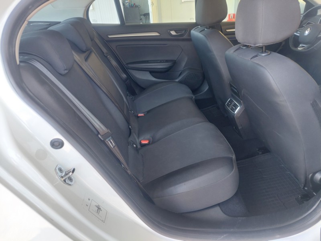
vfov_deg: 54.9
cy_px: 120
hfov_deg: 69.4
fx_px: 232
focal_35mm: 25
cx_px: 160
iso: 125
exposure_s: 1/60
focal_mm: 5.23
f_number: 1.8
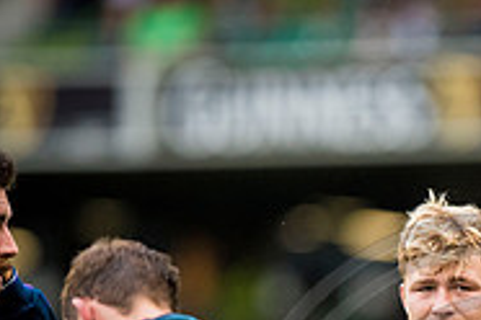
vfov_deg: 1.1
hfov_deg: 1.7
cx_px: 499
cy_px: 476
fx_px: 16660
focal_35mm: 1247
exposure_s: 1/2500
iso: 2000
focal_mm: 400
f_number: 3.5
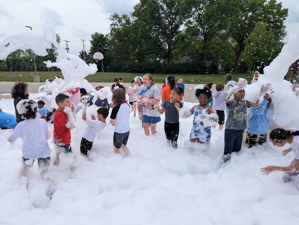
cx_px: 150
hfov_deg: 71.5
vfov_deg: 56.9
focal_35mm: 24
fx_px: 208
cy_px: 112
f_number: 1.85
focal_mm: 6.81
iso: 58
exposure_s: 1/2179
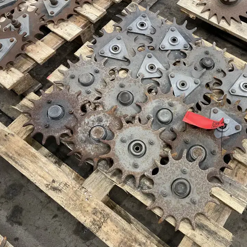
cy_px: 123
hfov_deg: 51.9
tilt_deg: -65.1
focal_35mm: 31
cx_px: 155
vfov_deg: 52.5
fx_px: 250
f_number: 1.6
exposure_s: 1/60
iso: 250
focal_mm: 5.1
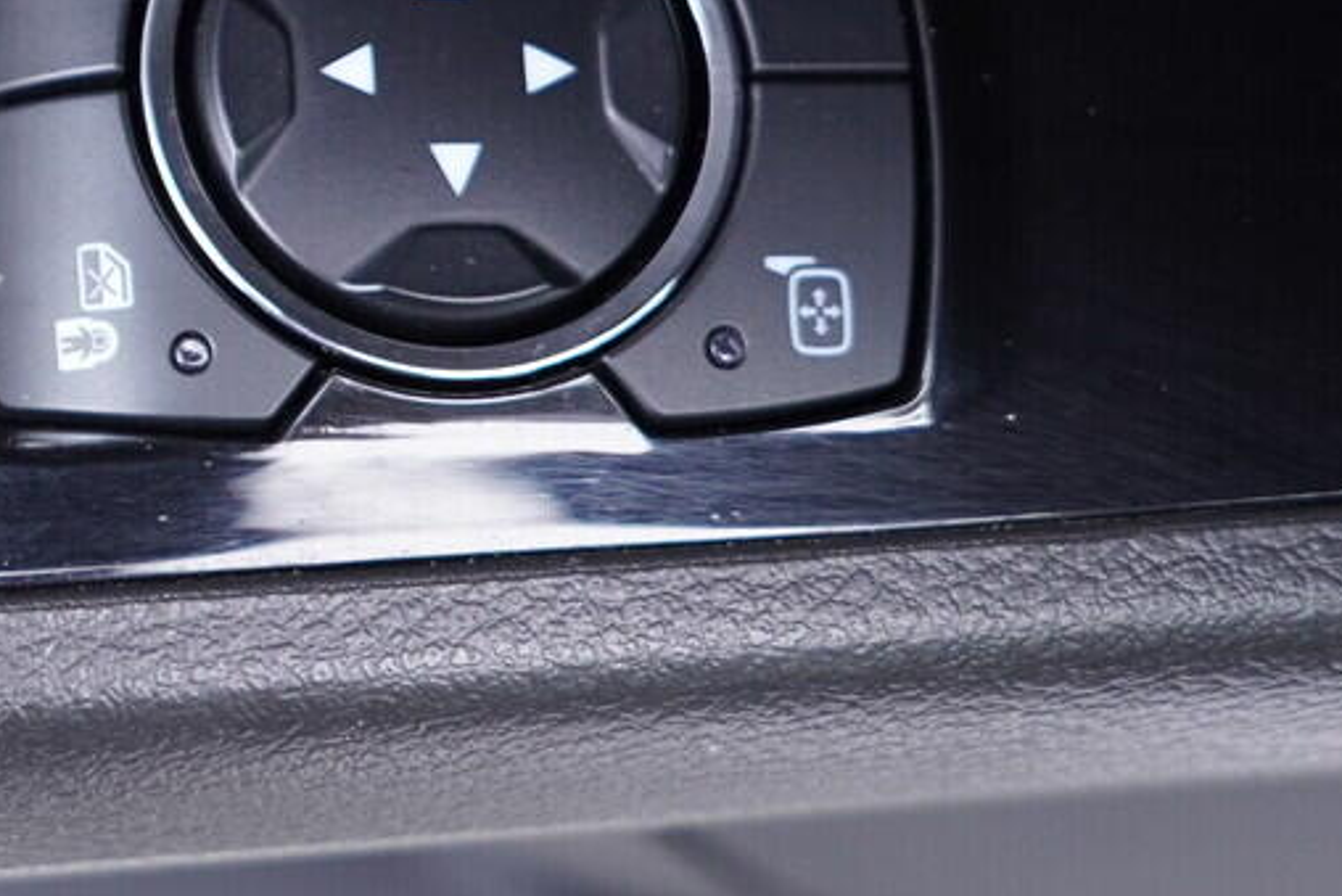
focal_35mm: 102
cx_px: -225
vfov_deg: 13.3
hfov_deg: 19.0
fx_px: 3803
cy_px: 74
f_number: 2.8
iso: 500
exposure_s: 1/40
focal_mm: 24
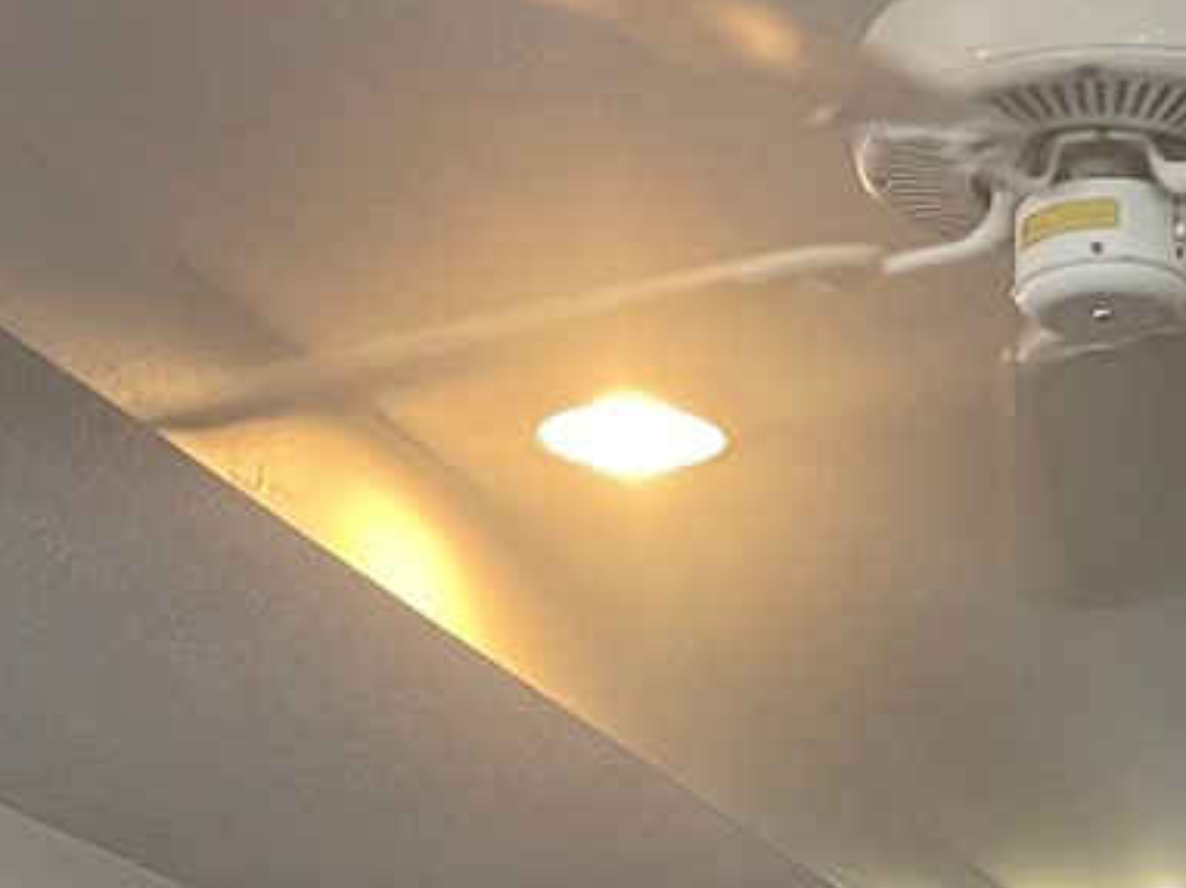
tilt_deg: +2.1
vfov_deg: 12.3
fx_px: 3732
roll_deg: +0.0
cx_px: 966
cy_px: 1633
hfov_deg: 17.9
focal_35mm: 109
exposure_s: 1/60
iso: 200
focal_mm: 4.2
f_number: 1.6
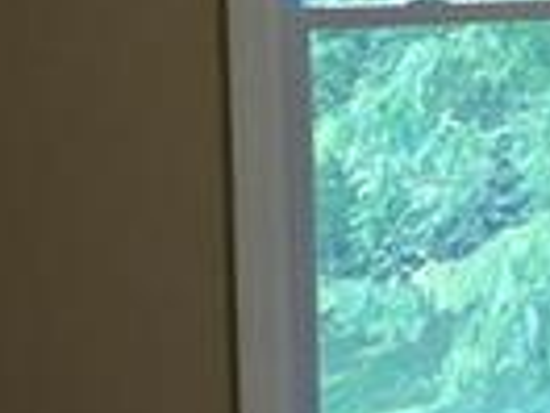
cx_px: 1129
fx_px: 2240
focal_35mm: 141
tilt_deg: -4.3
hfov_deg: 12.3
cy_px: 42
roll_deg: -0.4
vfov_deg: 10.5
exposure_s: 1/30
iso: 80
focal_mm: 4.15
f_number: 2.2
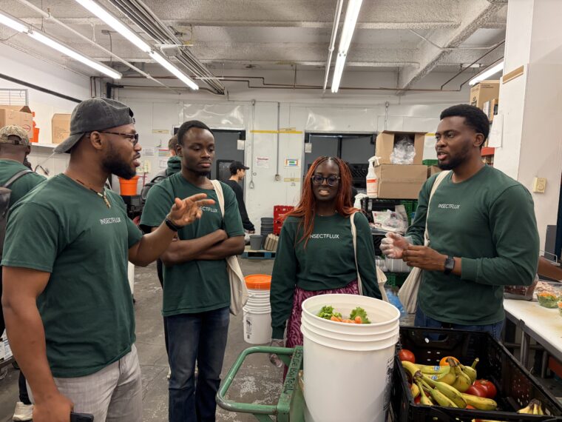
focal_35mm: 26
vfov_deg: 53.1
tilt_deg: -4.5
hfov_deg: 67.3
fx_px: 422
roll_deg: -1.4
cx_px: 281
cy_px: 211
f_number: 1.6
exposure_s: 1/120
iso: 250
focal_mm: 5.96
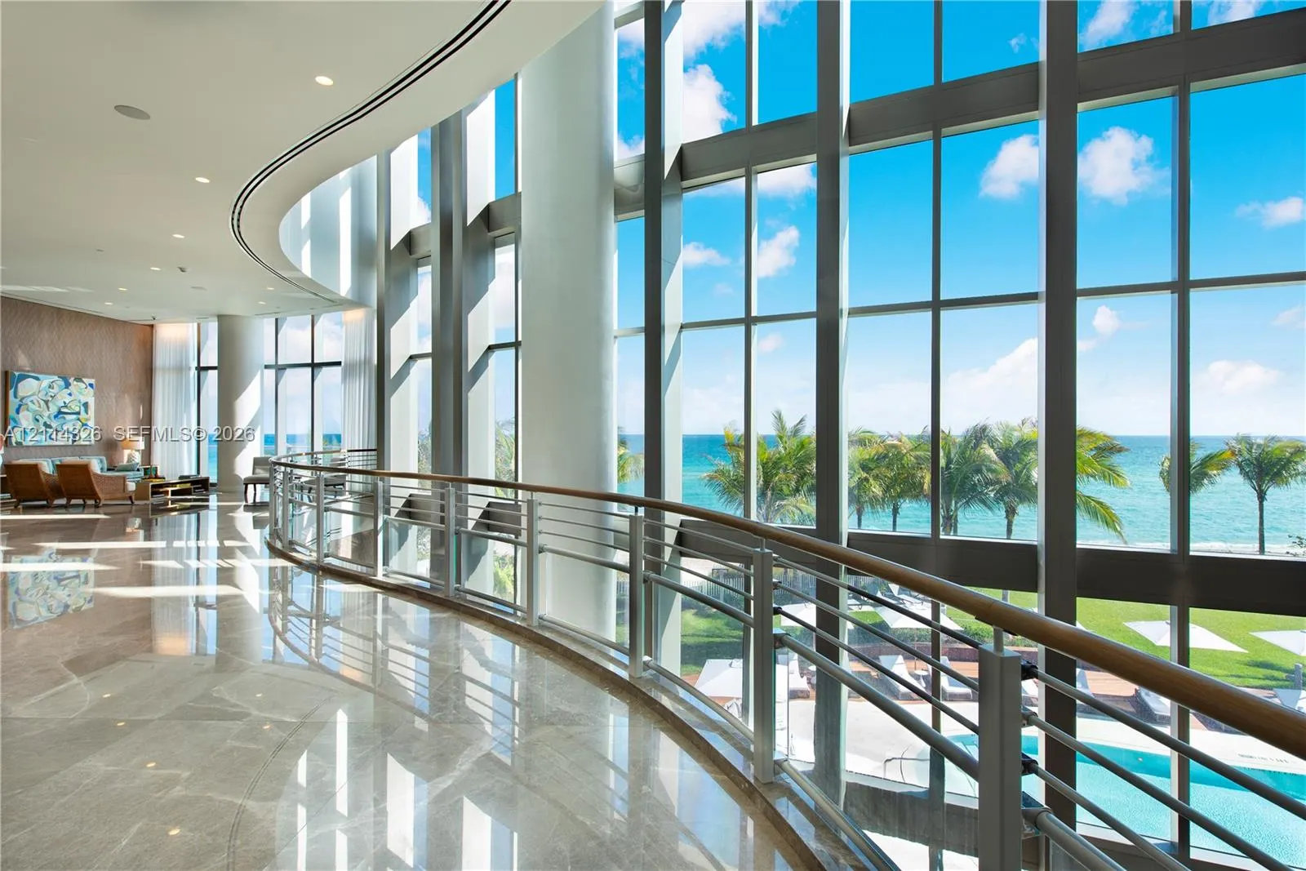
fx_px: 617
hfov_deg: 93.3
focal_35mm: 17
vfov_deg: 70.5
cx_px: 653
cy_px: 436
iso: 100
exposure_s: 1/100
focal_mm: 17
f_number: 9
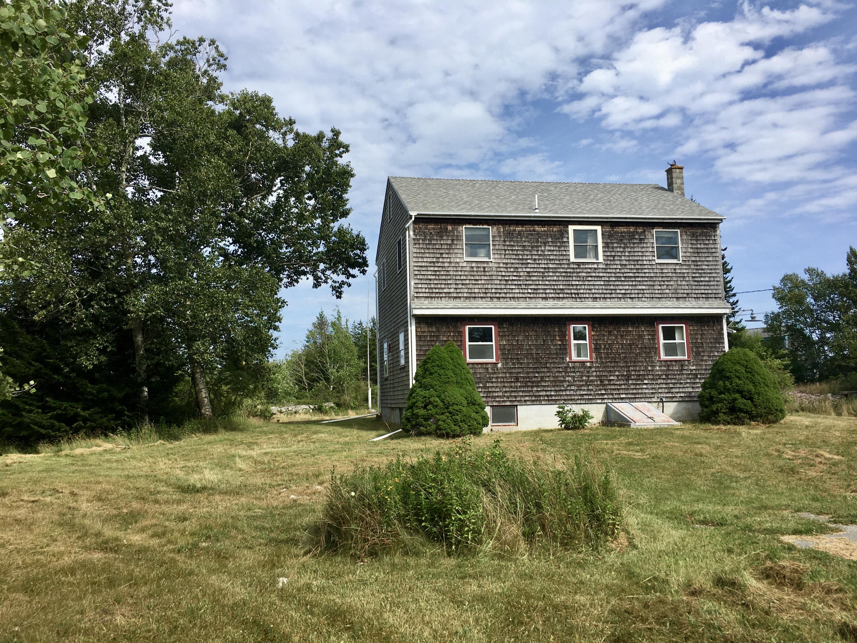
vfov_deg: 48.2
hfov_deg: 61.7
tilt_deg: +7.5
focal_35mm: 29
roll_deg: +2.2
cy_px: 322
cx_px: 428
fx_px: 718
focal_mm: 4.15
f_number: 2.2
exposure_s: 1/1832
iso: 25
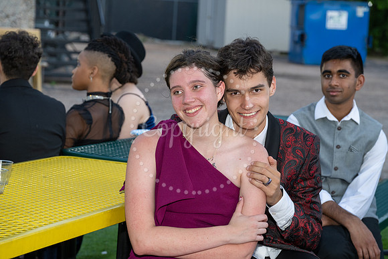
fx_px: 927
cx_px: 194
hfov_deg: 23.6
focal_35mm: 86
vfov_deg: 15.9
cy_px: 130
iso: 1000
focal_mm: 86
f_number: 5.6
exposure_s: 1/60
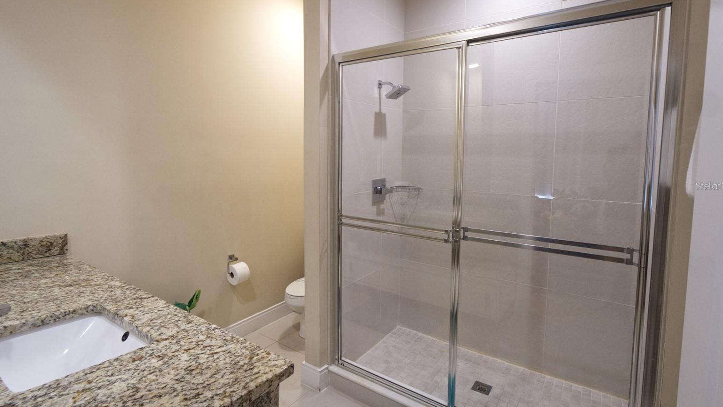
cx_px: 366
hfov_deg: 92.7
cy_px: 186
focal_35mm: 18
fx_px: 345
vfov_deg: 60.9
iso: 1600
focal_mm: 8
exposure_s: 1/10
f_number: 9
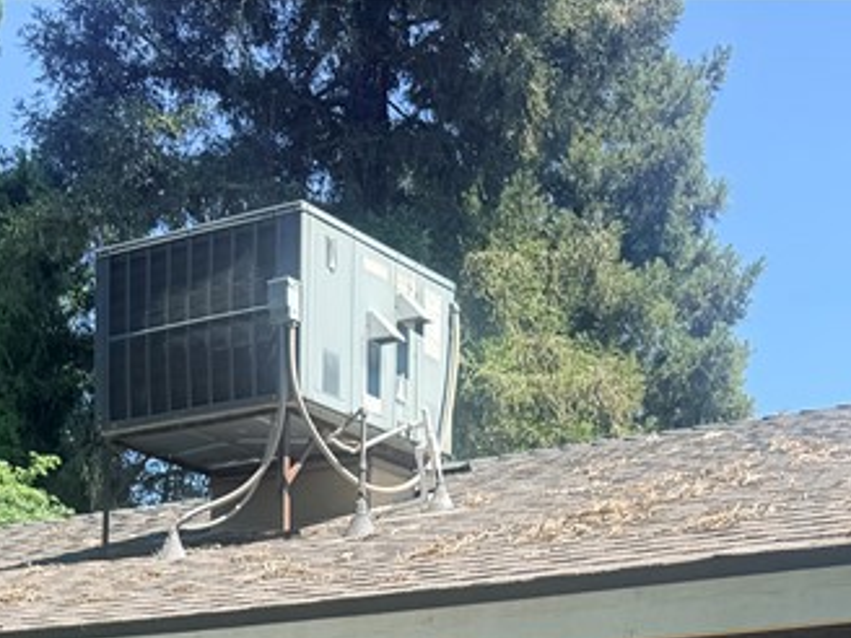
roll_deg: -0.3
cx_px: 311
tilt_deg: -0.8
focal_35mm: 75
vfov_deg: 17.4
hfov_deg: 25.9
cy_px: 991
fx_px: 1844
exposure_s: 1/1522
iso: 80
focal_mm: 6.76
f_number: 1.78
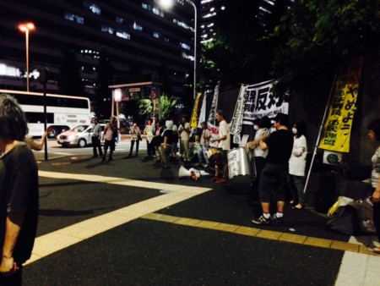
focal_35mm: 33
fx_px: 362
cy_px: 143
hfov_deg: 55.3
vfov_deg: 43.0
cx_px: 190
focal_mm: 4.12
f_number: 2.4
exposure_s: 1/15
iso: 800
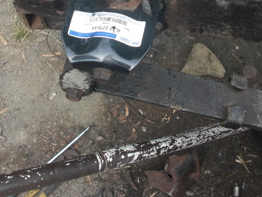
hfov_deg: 31.7
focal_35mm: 61
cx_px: 138
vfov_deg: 23.7
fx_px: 462
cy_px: 40
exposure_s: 1/200
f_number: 2.8
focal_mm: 6.3
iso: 50
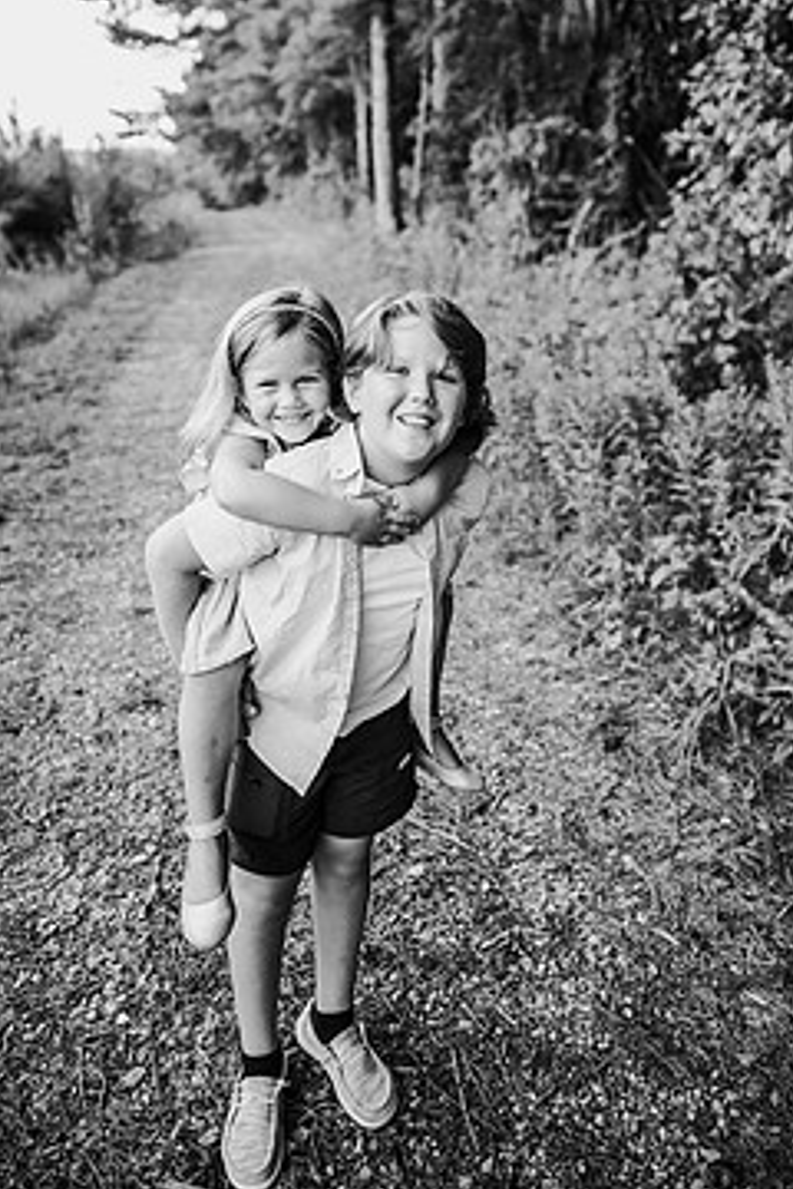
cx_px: 443
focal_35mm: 30
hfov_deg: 43.5
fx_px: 991
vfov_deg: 61.3
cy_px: 462
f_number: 2.2
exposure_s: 1/250
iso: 320
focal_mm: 24
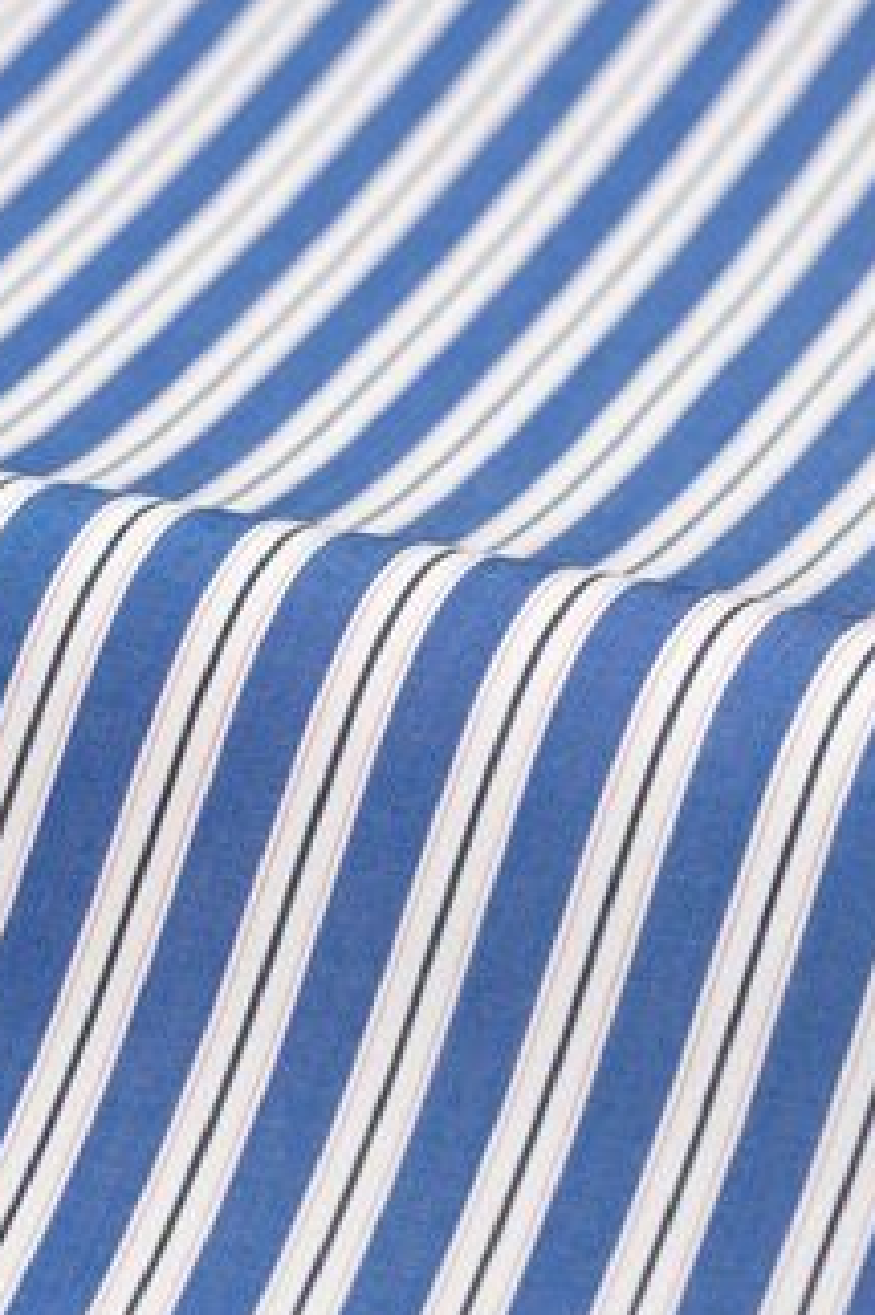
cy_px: 999
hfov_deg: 8.6
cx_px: 108
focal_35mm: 159
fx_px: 5803
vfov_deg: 12.9
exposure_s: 1/160
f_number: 8
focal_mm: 85
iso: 100
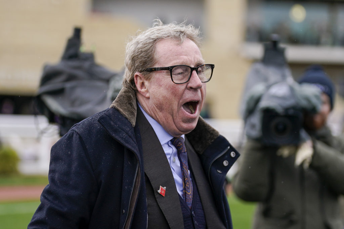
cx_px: 172
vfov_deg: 27.0
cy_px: 114
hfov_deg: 39.6
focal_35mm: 50
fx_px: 478
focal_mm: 50
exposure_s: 1/1000
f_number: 1.2
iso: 160
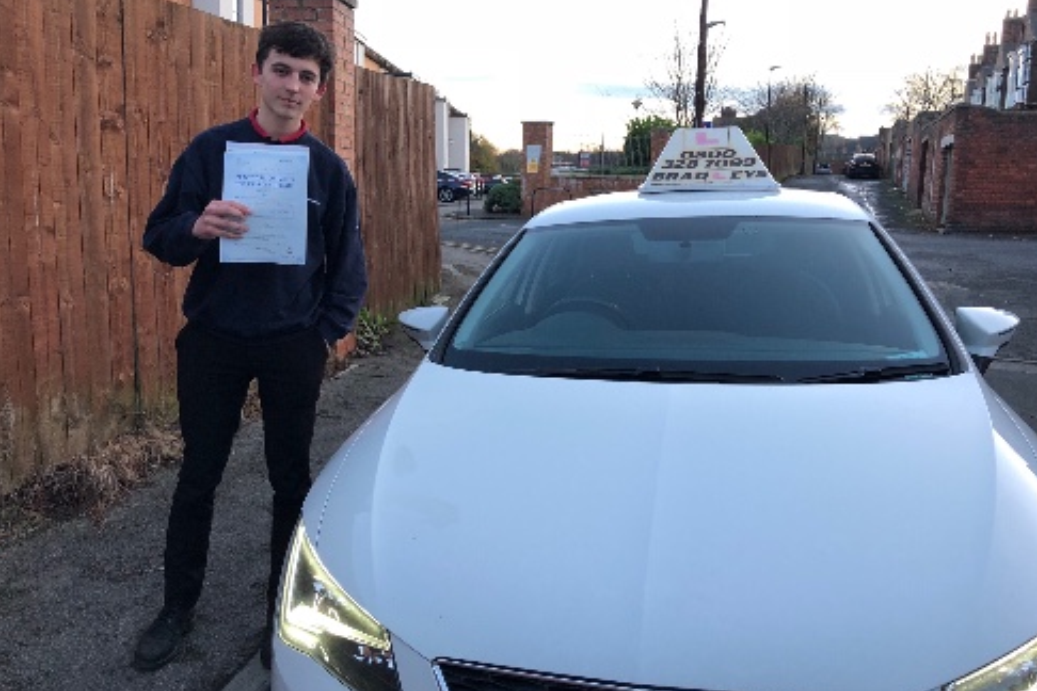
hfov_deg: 60.3
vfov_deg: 42.3
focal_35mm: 31
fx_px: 893
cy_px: 315
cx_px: 510
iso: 40
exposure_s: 1/18
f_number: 1.8
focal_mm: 3.99
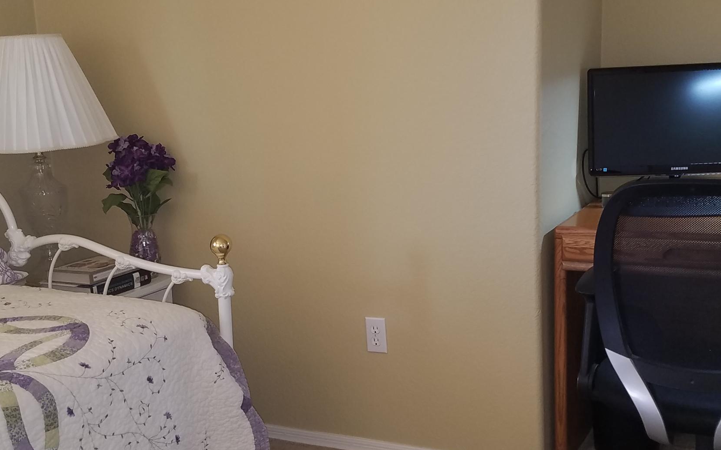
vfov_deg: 25.8
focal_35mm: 50
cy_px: 211
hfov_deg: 40.3
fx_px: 982
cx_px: 381
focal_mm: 4.2
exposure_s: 1/24
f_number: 1.7
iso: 100
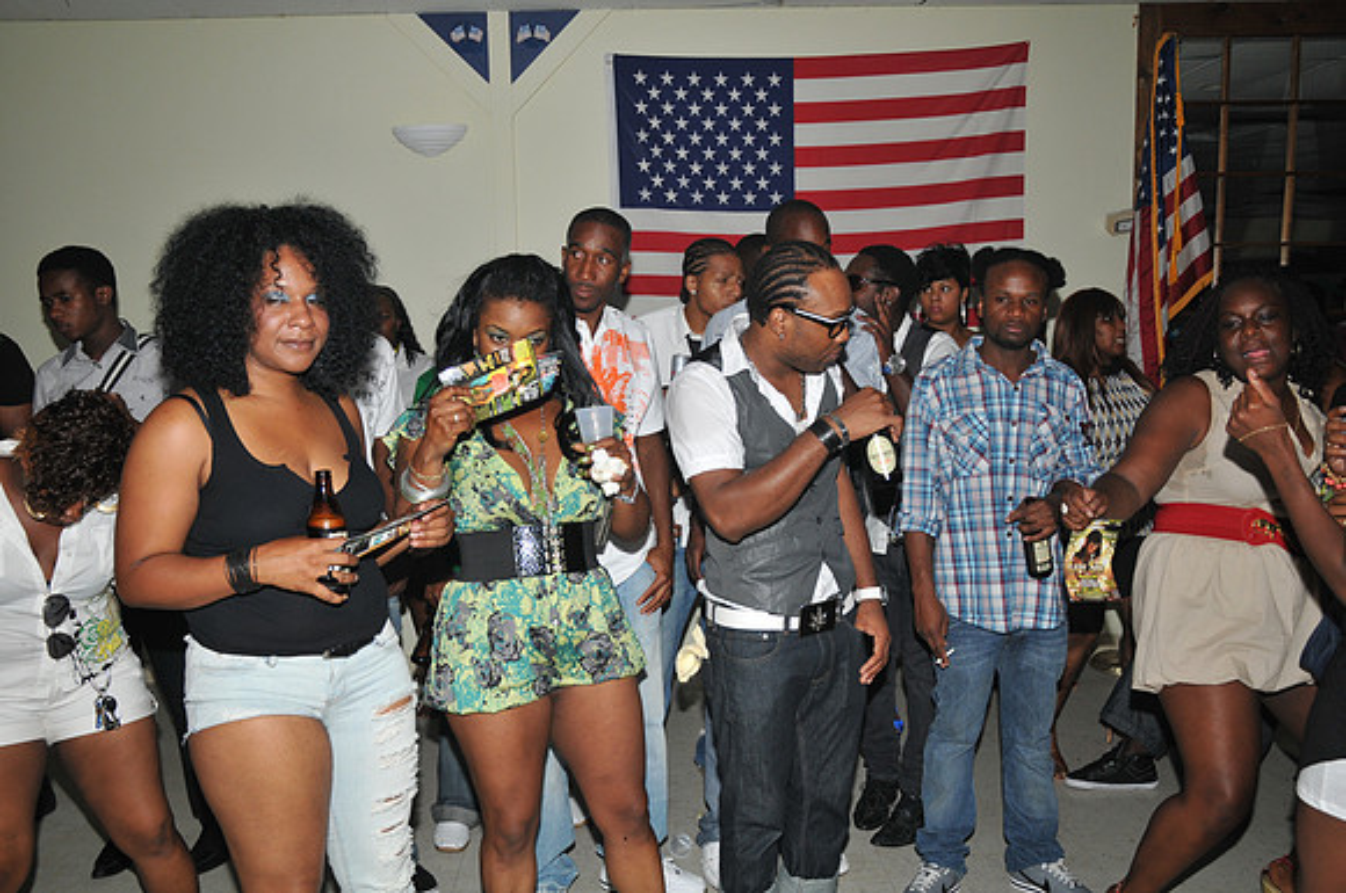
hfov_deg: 62.0
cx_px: 673
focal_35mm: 30
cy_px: 446
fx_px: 1120
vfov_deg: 43.5
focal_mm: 20
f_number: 5
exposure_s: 1/250
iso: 320
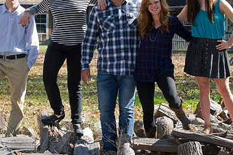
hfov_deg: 15.4
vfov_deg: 10.3
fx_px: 860
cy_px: 56
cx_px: 103
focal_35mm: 133
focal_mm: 78
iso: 400
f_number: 5.6
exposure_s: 1/250
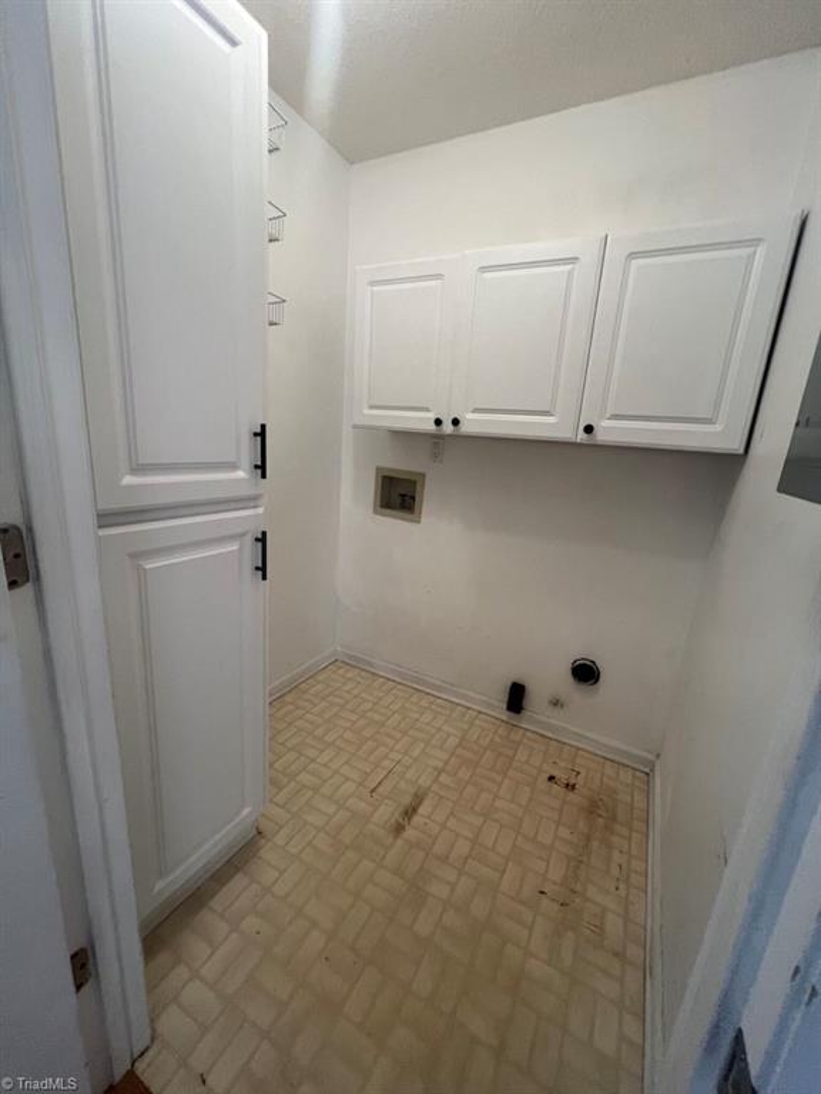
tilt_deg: -15.2
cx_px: 410
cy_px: 547
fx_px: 411
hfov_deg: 89.9
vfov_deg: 106.2
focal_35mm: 13
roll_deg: -4.2
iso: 160
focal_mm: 1.57
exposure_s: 1/120
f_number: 1.8
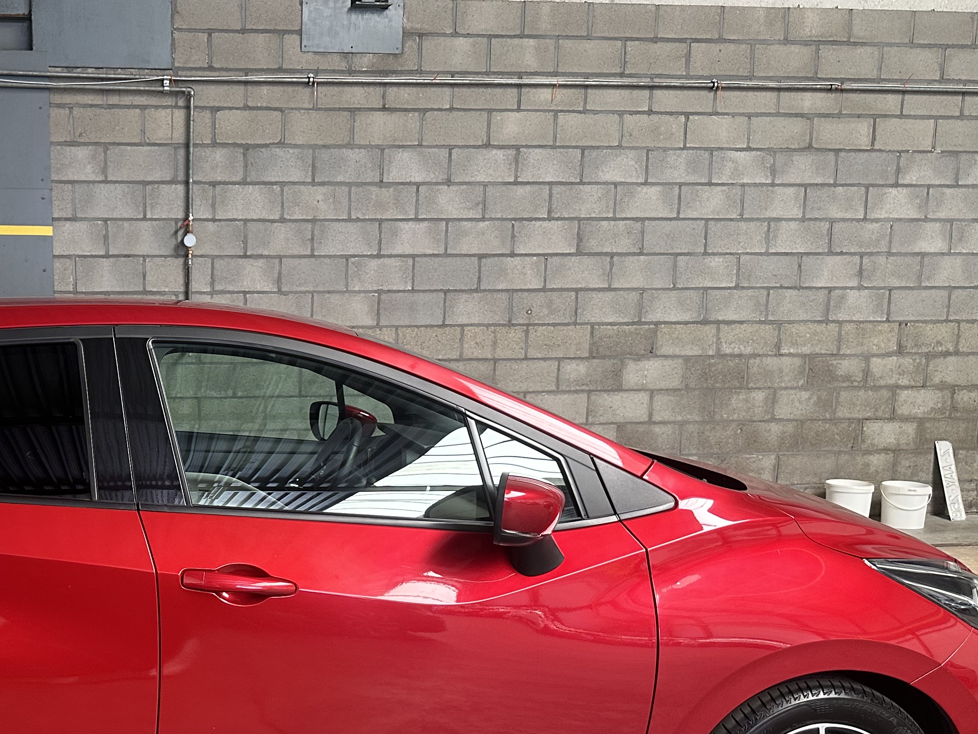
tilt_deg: -9.7
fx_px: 1215
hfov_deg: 41.7
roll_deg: -0.3
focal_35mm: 43
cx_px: 176
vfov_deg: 33.4
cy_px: 470
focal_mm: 6.86
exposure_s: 1/87
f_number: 1.78
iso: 250
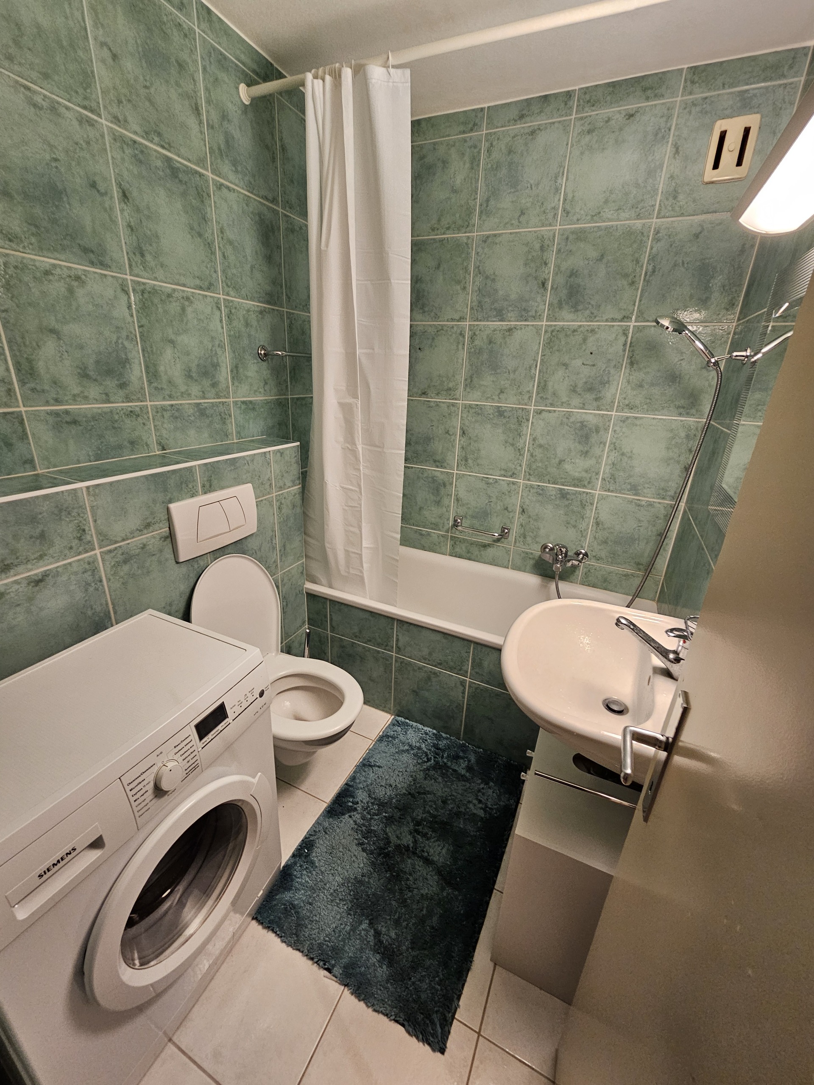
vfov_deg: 106.2
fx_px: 408
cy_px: 542
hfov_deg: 89.9
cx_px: 407
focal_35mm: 13
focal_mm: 2.2
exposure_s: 1/50
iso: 200
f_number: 2.2
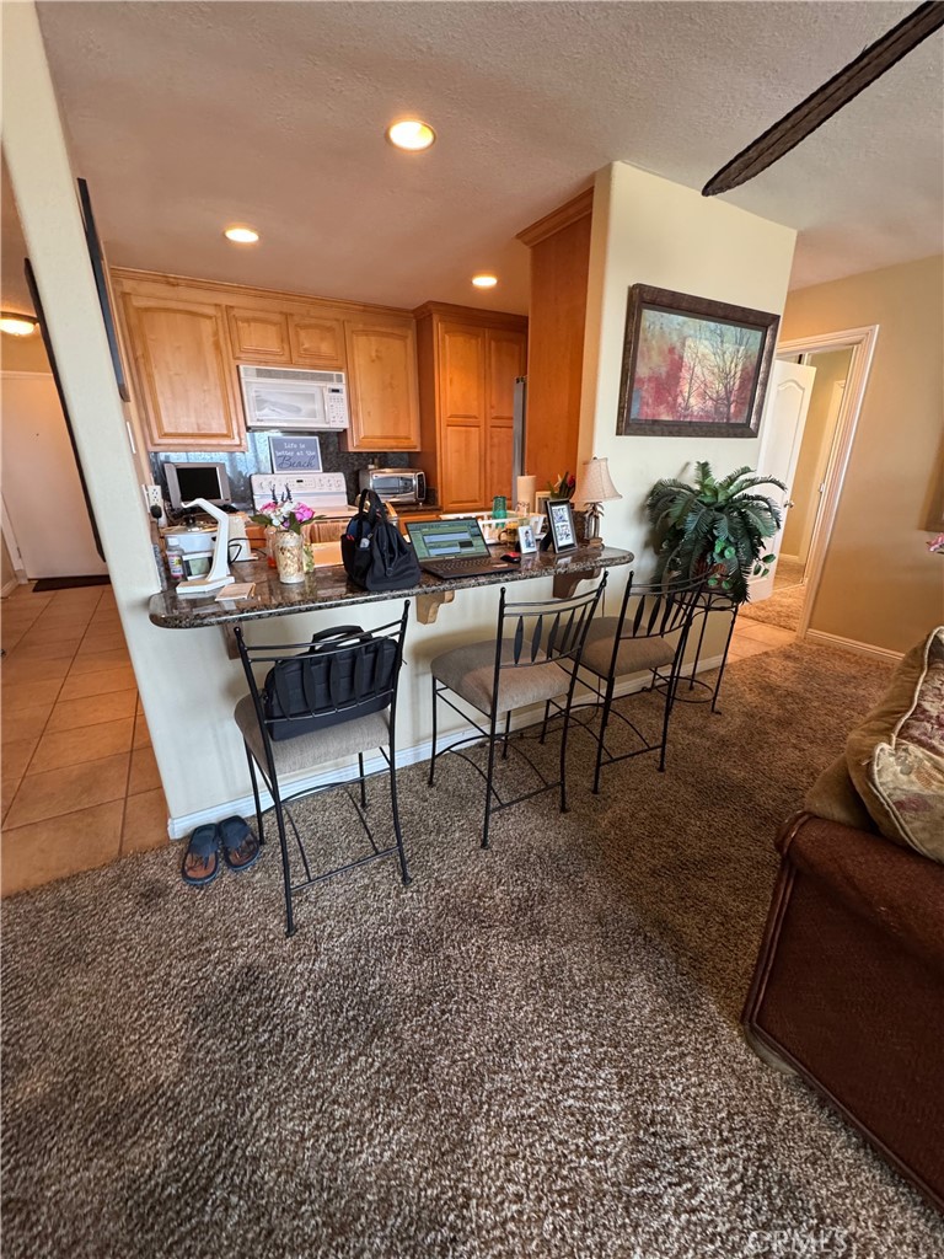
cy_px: 630
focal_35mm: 14
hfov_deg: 85.7
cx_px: 472
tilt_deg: -20.9
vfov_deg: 102.1
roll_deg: -1.2
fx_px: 509
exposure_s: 1/60
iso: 320
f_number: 2.2
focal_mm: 2.22
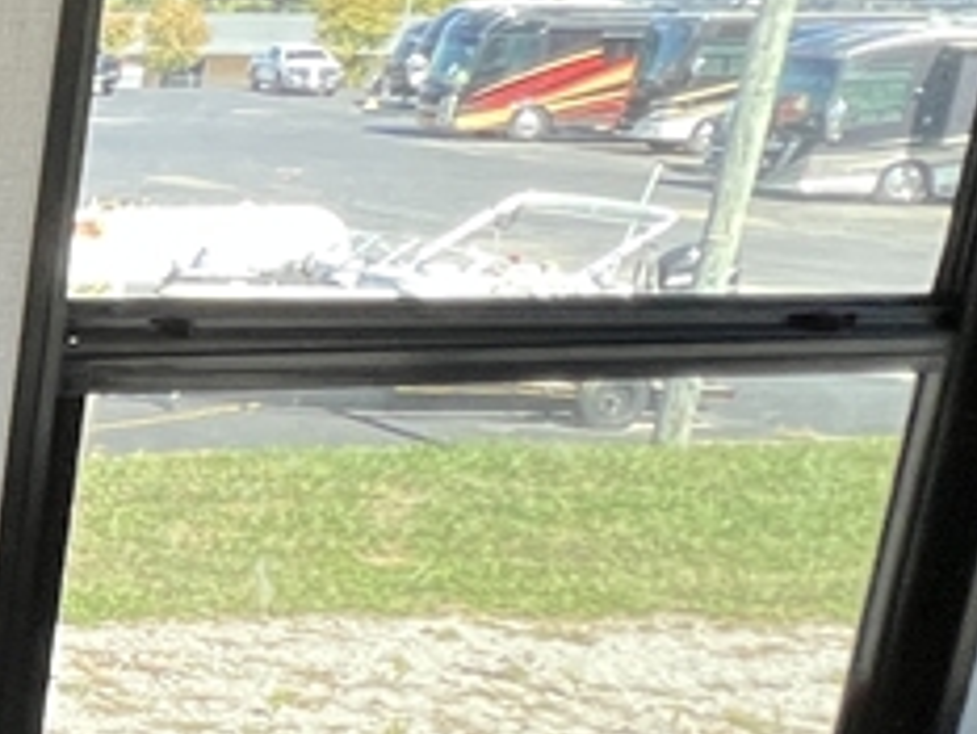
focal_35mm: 67
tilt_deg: -17.6
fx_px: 1892
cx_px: -943
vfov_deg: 21.7
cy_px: 570
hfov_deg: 18.9
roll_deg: -0.4
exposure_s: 1/99
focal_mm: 1.57
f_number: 1.8
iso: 80
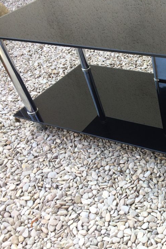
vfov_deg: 47.4
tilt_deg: -38.6
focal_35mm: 41
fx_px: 284
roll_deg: +9.8
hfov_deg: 30.2
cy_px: 123
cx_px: 168
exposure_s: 1/256
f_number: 2.2
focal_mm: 4.15
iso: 32
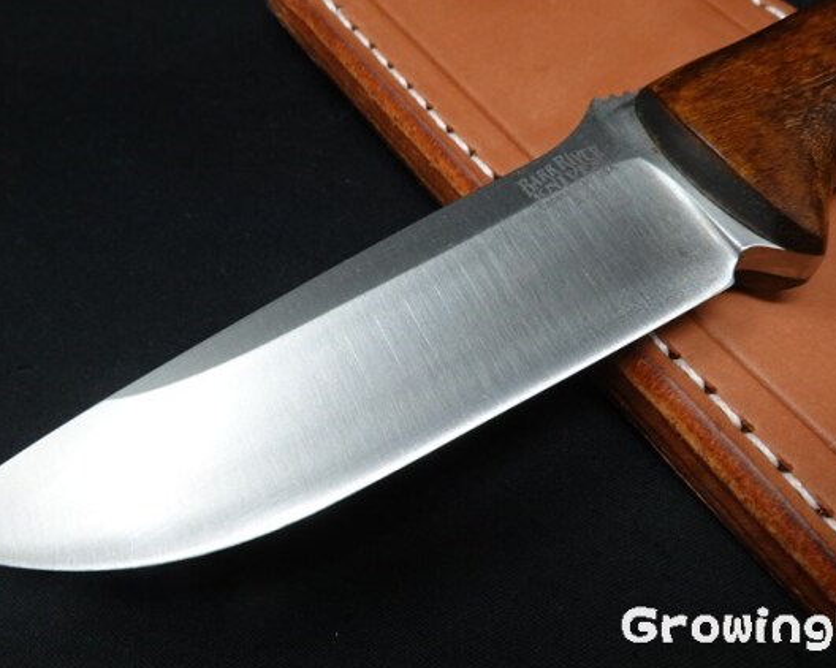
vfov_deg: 44.5
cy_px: 334
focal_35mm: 33
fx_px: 816
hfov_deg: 54.1
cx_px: 366
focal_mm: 10.83
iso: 800
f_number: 10
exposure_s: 1/30
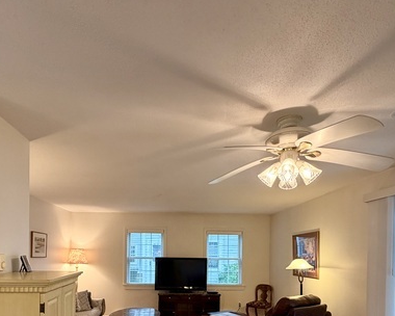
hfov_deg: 70.2
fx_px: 281
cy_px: 256
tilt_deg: +0.0
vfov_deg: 54.5
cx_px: 186
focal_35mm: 24
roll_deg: -0.7
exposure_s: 1/60
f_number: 2.2
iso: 160
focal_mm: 2.22
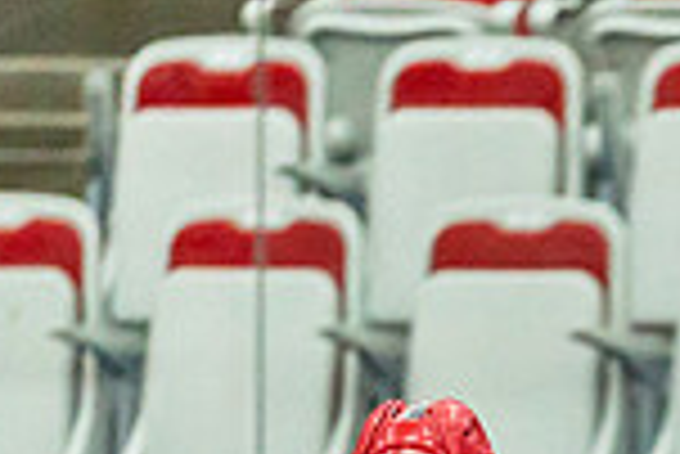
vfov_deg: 1.3
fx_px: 19852
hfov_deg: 2.0
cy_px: 1038
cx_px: 914
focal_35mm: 1050
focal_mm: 200
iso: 3200
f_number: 2.8
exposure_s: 1/1250
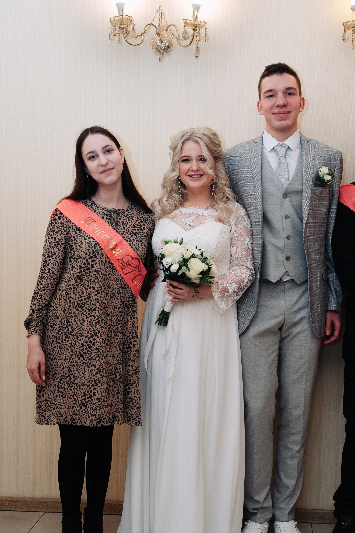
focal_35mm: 49
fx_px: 725
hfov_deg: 27.3
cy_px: 283
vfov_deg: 40.3
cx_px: 246
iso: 800
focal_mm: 32
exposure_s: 1/125
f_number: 4
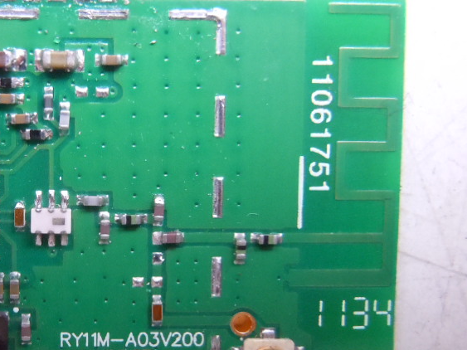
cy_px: 219
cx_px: 96
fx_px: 809
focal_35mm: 60
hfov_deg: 31.4
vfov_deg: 24.3
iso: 800
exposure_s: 1/50
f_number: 4
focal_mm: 5.9
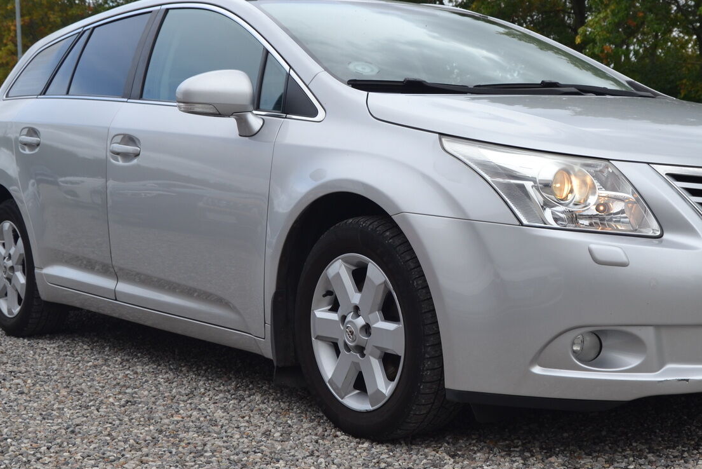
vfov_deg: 22.7
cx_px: 422
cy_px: 198
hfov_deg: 33.4
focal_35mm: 60
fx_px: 1168
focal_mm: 23
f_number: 6.3
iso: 100
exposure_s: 1/160
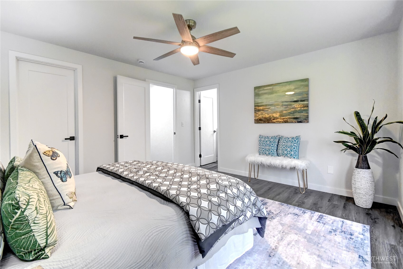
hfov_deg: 100.4
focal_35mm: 15
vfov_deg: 77.3
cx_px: 202
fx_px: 168
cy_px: 134
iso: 4000
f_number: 11
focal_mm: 10
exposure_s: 1/15
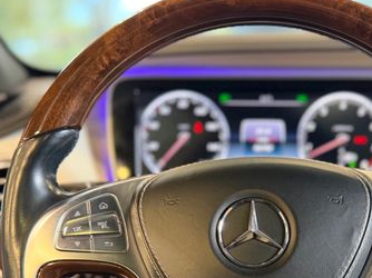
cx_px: 258
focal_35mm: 46
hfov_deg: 40.6
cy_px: 238
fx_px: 494
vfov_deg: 30.4
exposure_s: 1/60
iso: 500
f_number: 1.78
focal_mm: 6.76
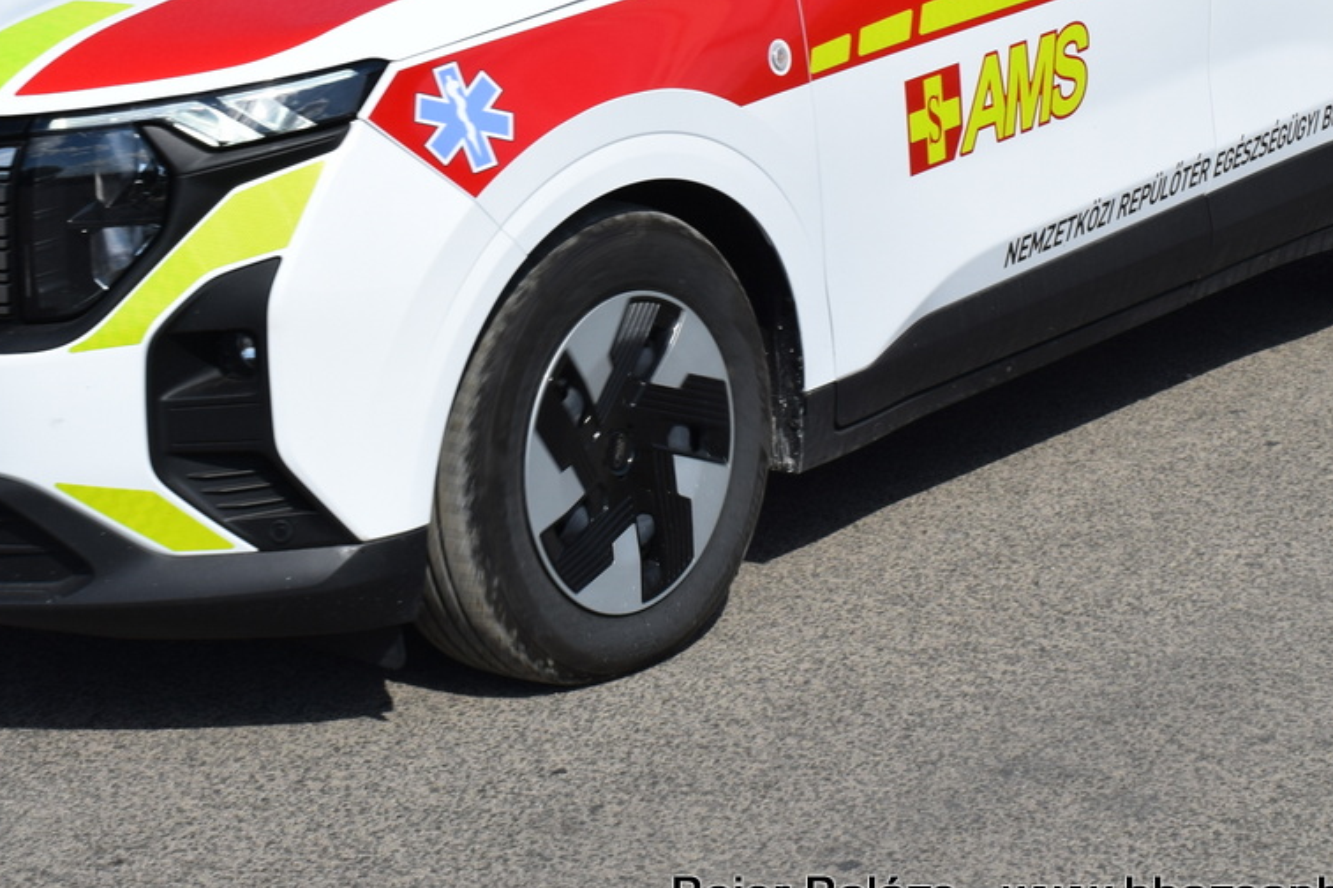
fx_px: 3999
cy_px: 43
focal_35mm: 108
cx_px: 735
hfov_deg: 18.9
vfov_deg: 12.6
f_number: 11
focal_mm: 34
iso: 200
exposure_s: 1/500
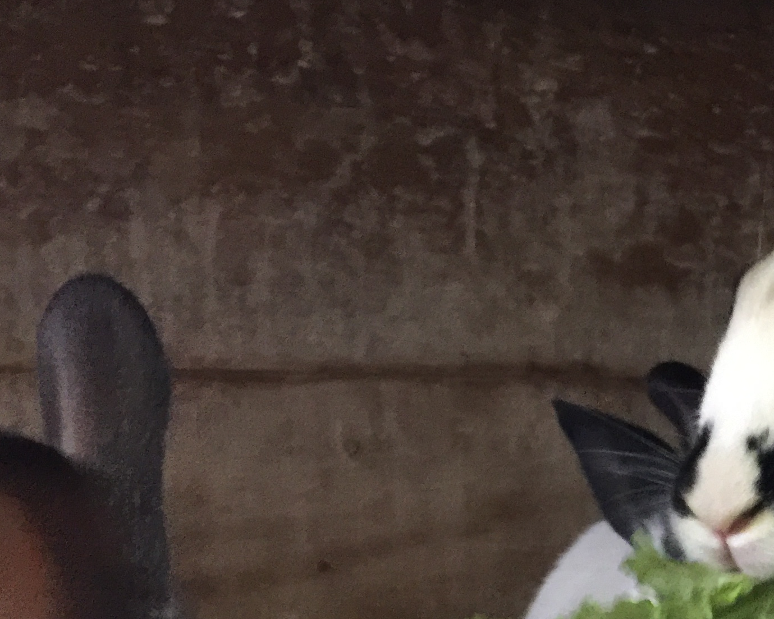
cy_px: 591
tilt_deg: -3.6
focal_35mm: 67
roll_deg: -1.6
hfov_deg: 26.1
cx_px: 858
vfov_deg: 22.1
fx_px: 1535
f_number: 2.2
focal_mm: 4.15
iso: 200
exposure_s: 1/8
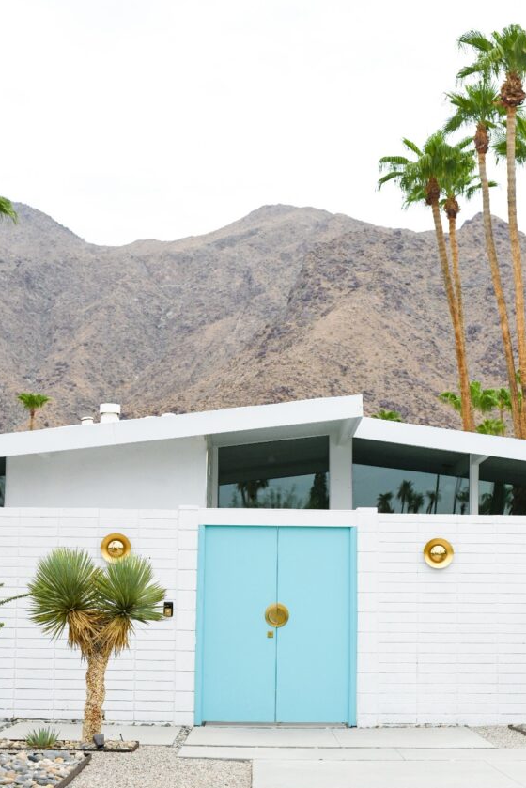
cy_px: 434
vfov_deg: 32.8
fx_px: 1336
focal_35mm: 61
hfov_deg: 22.3
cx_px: 271
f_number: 5.6
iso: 1000
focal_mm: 50
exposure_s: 1/3200
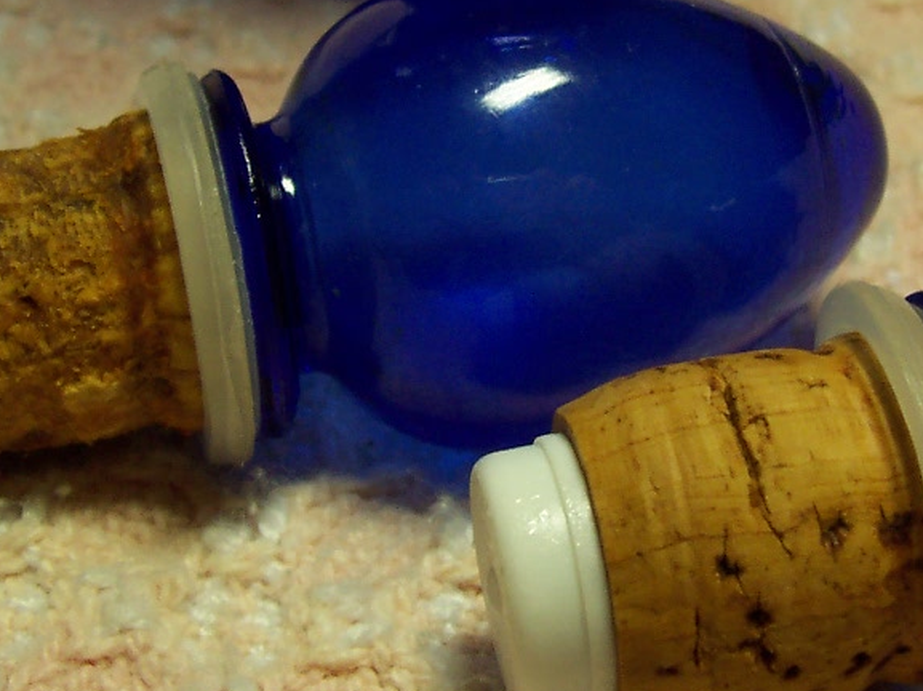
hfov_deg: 25.2
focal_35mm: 77
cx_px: 641
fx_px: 2052
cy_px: 203
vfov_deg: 19.0
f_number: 2.8
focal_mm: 5.6
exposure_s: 1/45
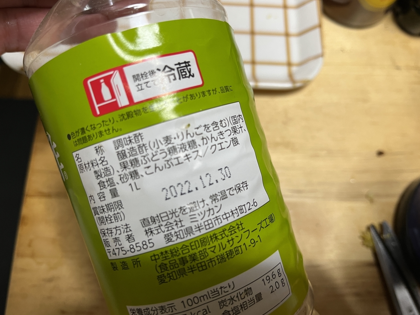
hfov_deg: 65.3
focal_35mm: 27
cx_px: 214
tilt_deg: -71.3
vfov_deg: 51.4
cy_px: 161
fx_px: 328
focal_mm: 5.1
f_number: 1.6
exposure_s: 1/50
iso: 80
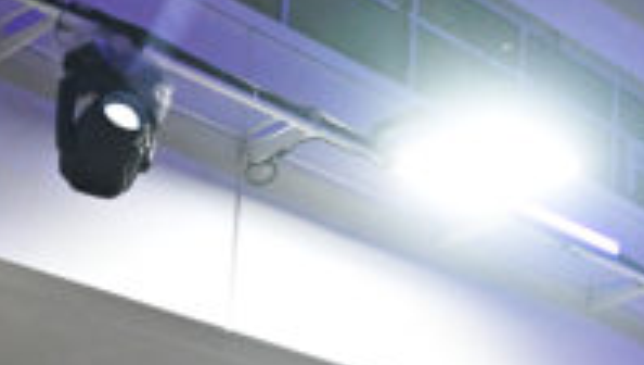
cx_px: 712
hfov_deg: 21.3
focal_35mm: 95
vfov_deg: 12.2
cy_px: 541
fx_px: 1624
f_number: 4.5
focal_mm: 24
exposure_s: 1/1600
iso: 4000
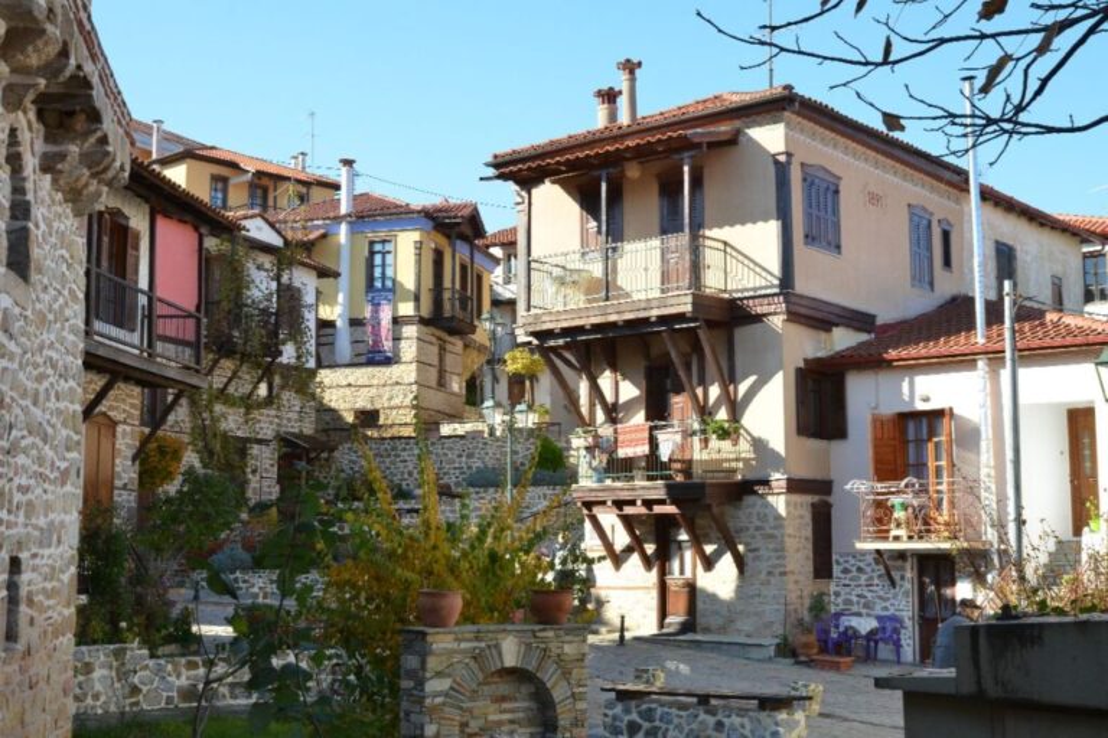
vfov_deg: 28.1
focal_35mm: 48
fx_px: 1477
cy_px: 369
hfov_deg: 41.1
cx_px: 554
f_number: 13
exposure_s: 1/640
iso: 1250
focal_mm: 32
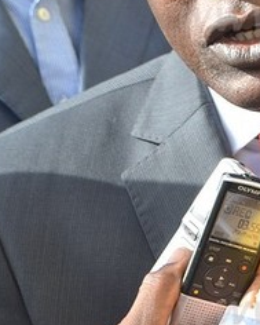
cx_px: 399
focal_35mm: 167
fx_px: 1605
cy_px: 14
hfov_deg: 9.0
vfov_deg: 11.5
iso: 400
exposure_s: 1/200
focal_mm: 40
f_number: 7.1
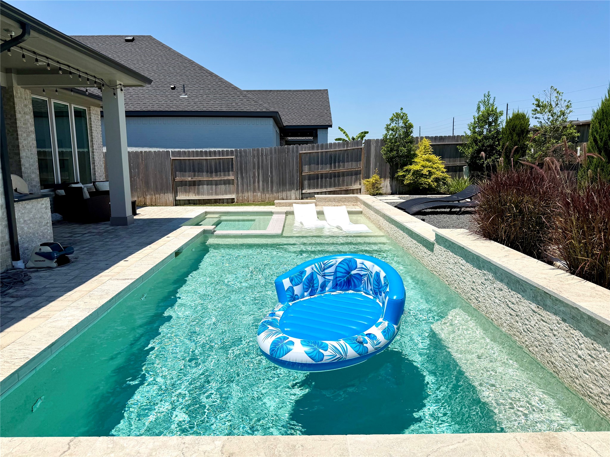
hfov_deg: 71.6
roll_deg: +0.8
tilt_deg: -9.3
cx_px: 305
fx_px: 423
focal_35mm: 24
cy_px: 228
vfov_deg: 56.8
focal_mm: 6.76
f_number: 1.78
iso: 80
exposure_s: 1/10309
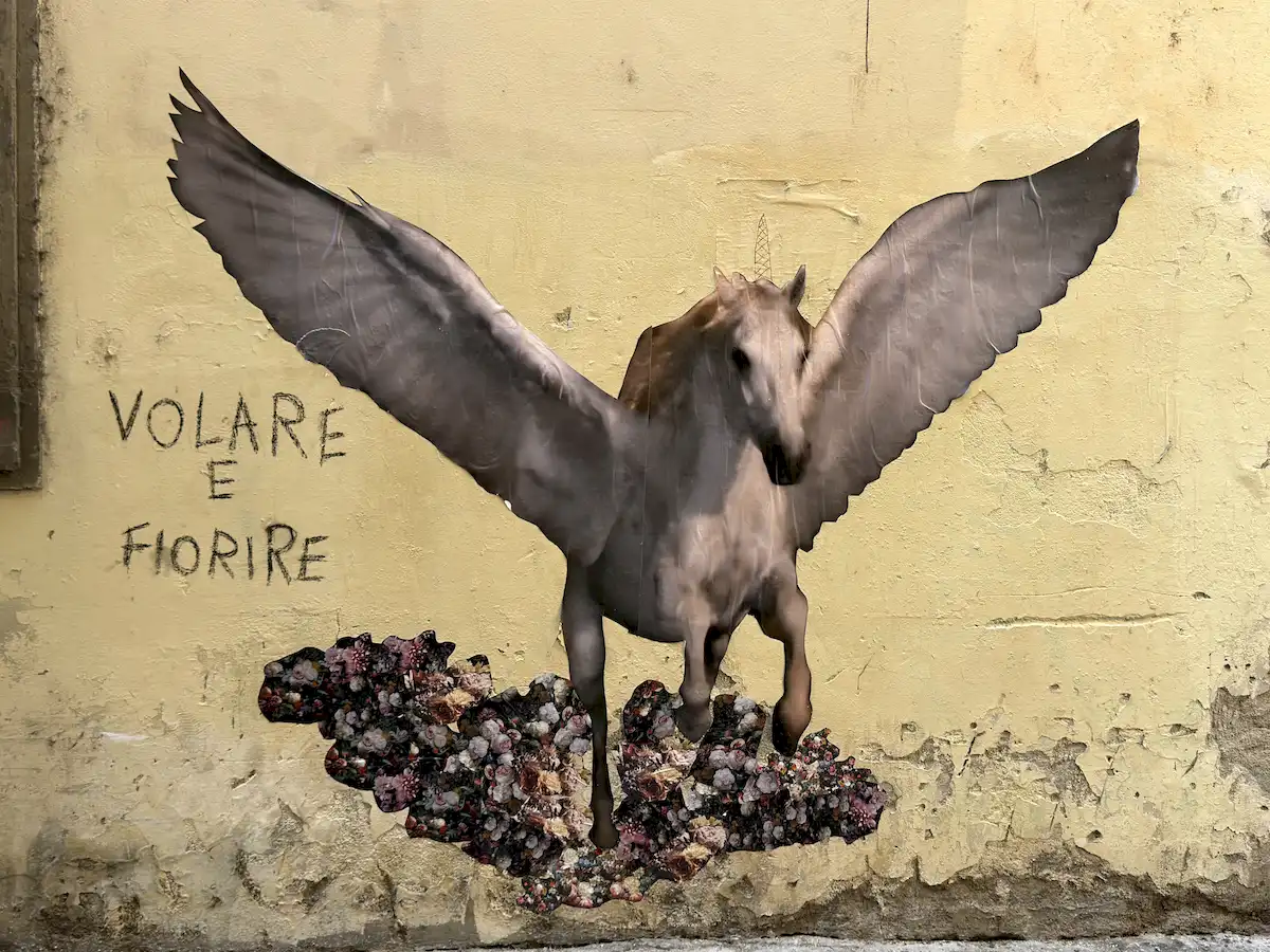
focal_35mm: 40
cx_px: 635
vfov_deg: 36.0
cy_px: 476
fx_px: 1468
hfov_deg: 46.8
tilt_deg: -1.1
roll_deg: -0.2
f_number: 1.78
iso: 100
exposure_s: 1/113
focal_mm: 6.76
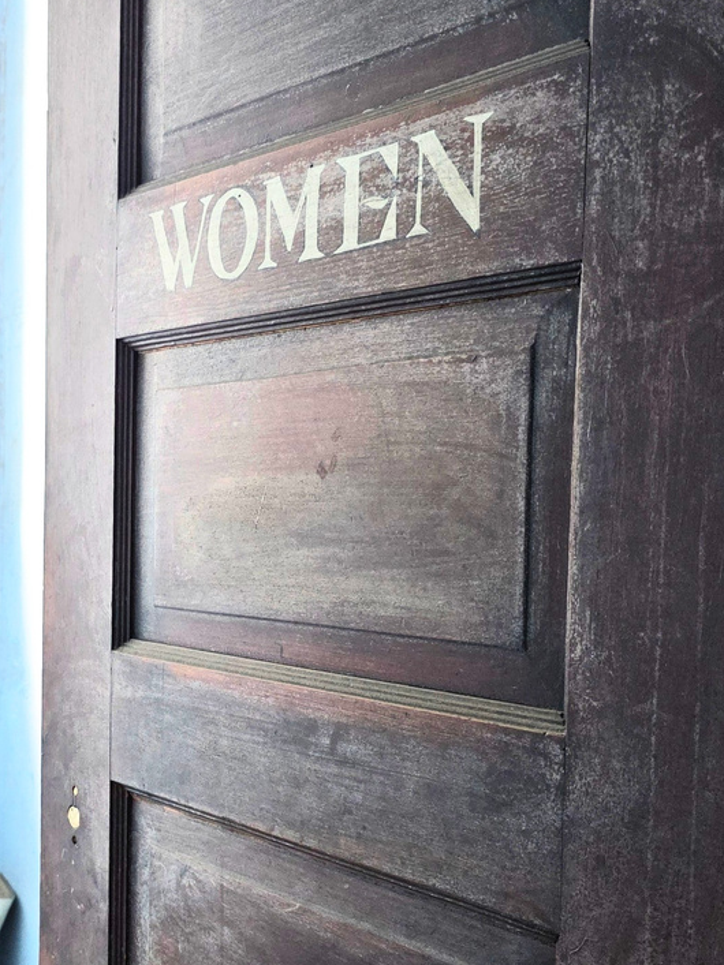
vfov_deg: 38.1
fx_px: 1395
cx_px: 72
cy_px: 569
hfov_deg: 28.0
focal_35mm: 50
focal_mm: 6.3
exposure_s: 1/180
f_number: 1.7
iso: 80
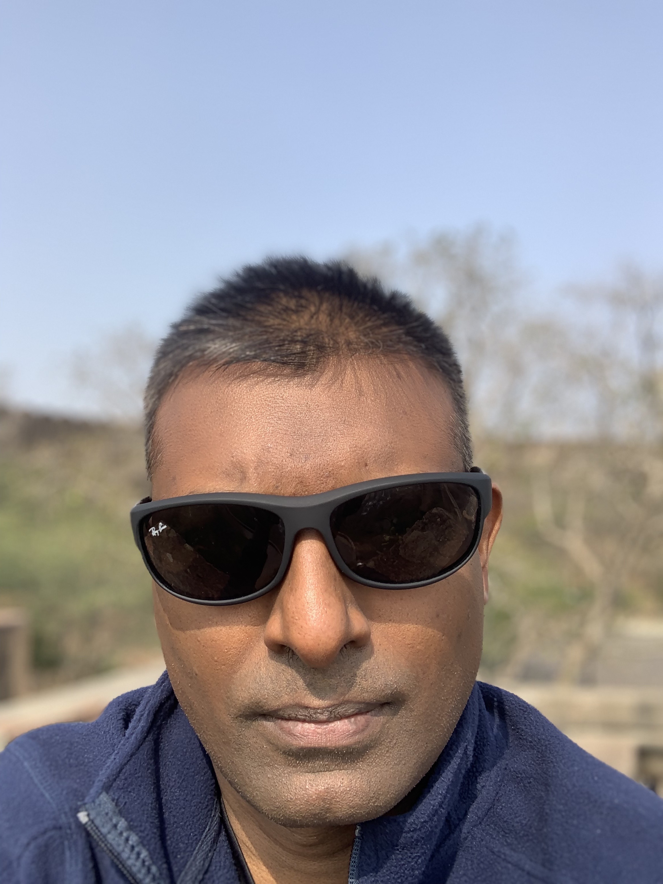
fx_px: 817
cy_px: 442
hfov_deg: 44.2
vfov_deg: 56.8
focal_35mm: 32
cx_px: 332
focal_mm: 2.87
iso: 16
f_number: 2.2
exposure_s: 1/429
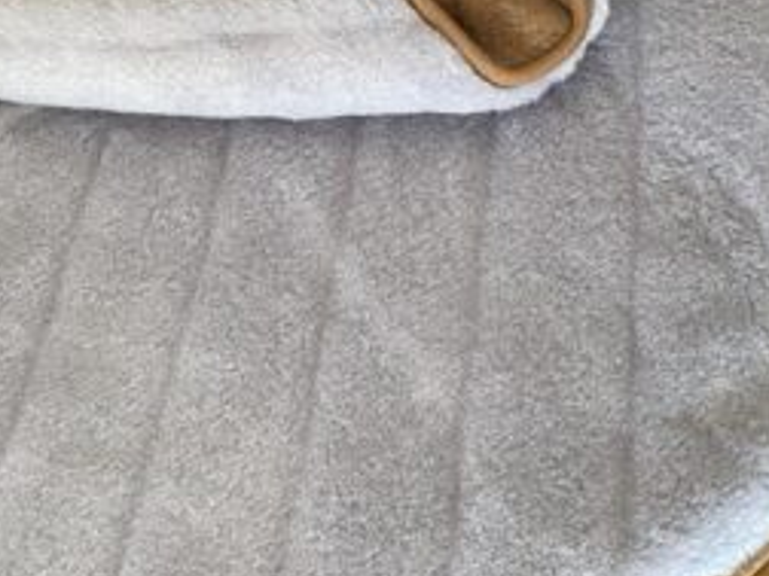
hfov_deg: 31.2
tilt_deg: -48.4
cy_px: -37
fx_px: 1377
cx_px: 403
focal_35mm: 62
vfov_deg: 22.5
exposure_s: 1/60
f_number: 1.8
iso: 160
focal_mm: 4.25
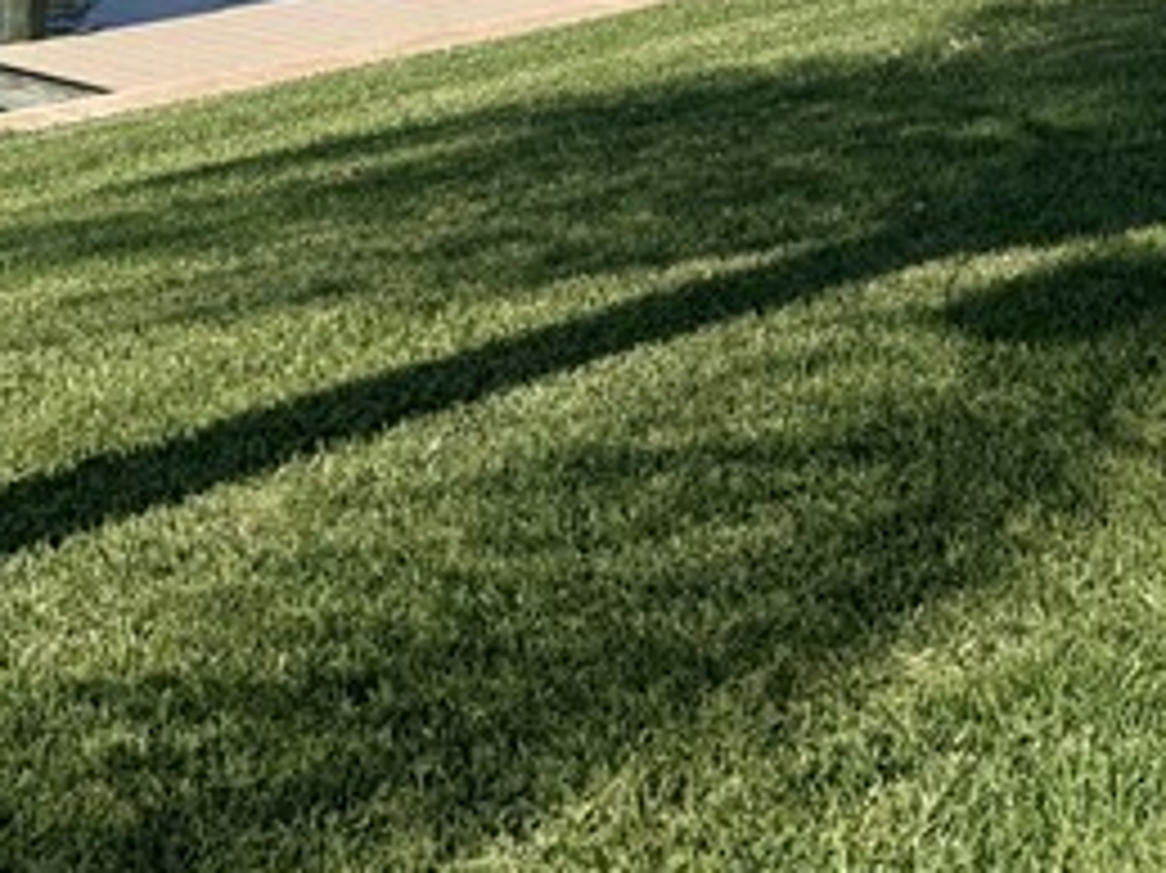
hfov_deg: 20.5
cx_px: 837
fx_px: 3198
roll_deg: -0.9
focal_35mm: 95
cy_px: -738
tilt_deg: +2.8
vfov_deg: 13.7
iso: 80
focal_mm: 6.76
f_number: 1.78
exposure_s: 1/7353
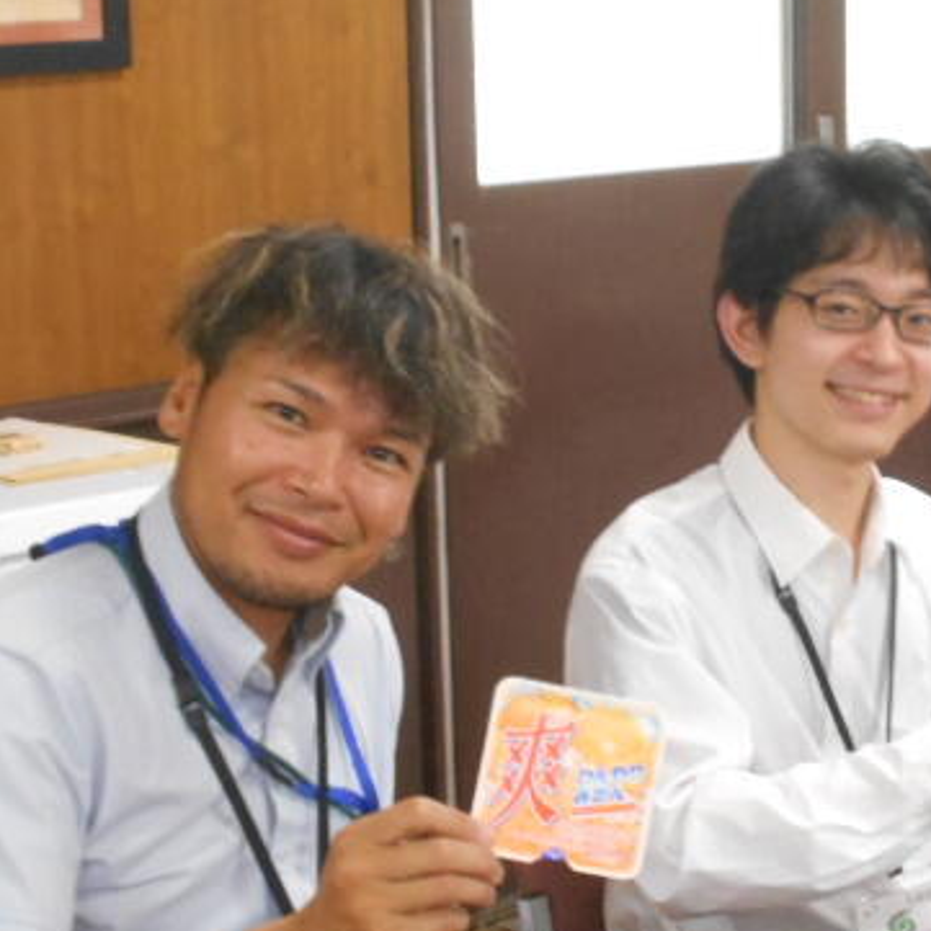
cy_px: 495
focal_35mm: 91
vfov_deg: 19.1
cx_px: 820
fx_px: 2769
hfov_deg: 18.8
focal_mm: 10
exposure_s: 1/30
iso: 800
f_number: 4.9
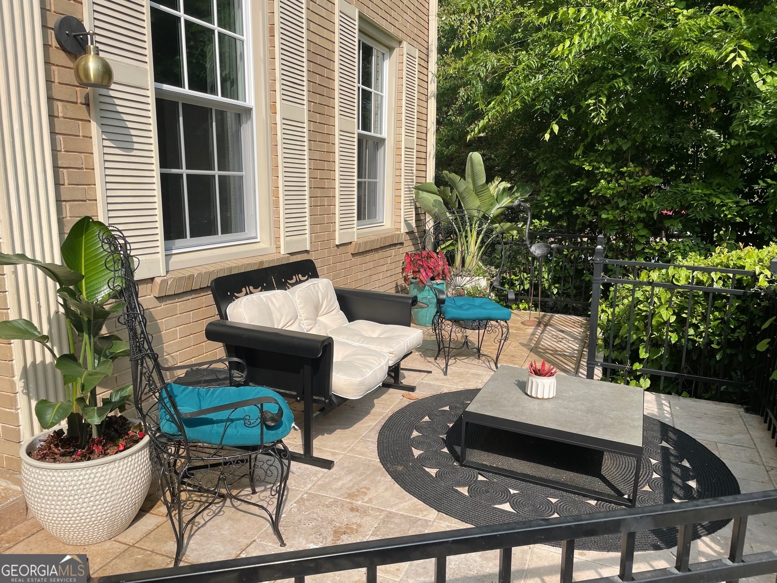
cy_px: 292
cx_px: 388
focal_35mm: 26
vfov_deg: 53.1
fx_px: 584
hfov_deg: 67.3
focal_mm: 4.2
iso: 32
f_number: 1.6
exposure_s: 1/2681
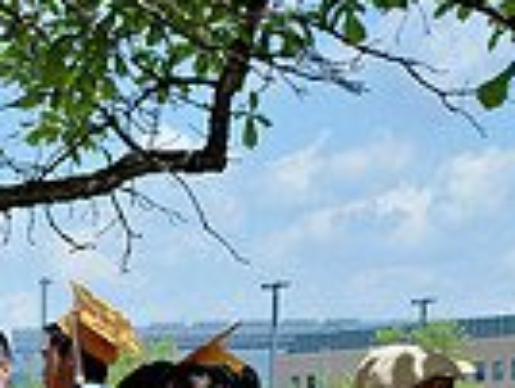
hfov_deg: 7.8
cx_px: -42
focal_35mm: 251
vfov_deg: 5.8
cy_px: 849
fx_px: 3741
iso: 100
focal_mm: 78
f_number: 8
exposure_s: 1/200
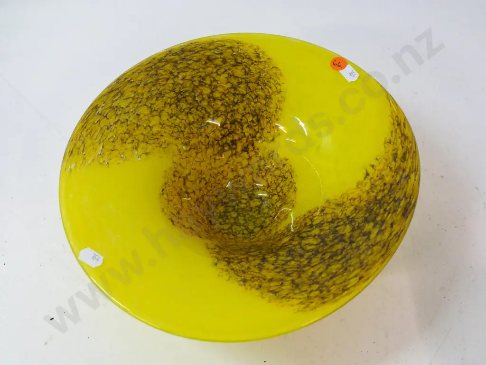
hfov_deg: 38.2
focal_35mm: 50
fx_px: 702
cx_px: 243
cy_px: 182
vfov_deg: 29.1
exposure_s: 1/250
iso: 3200
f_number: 5
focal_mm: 25
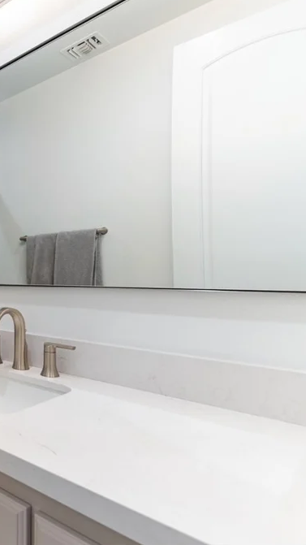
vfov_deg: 76.3
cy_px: 268
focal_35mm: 24
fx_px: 346
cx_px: -101
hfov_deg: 33.3
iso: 400
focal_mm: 15
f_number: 8
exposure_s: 1/640
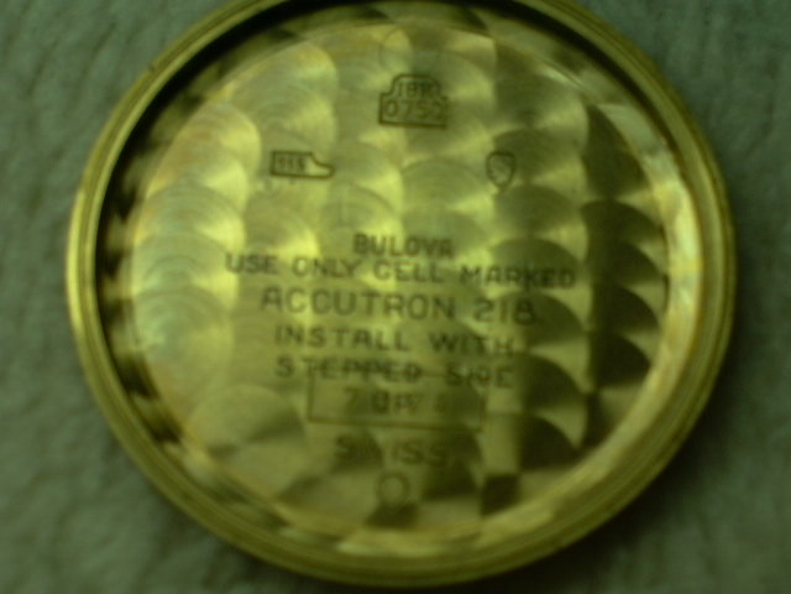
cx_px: 396
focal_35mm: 105
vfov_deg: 14.1
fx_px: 2399
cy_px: 297
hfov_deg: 18.7
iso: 100
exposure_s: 1/392
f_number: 4.64
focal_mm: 16.2
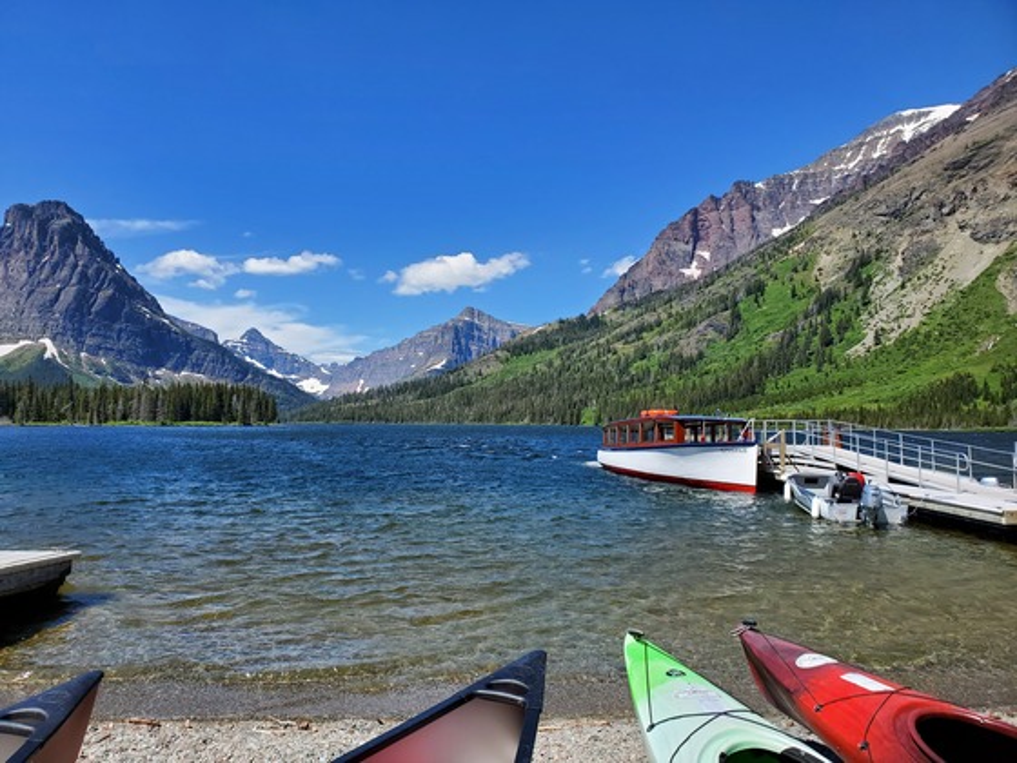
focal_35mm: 26
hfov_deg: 67.3
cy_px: 382
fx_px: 764
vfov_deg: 53.1
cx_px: 508
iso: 50
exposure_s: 1/1403
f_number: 2.4
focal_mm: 4.3
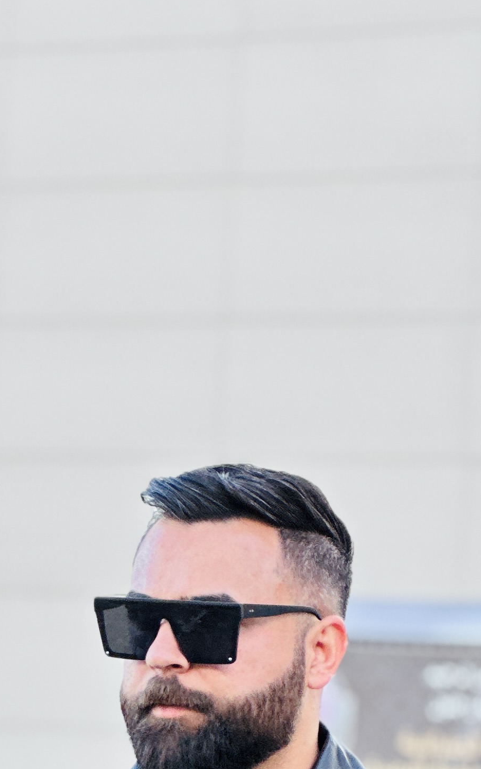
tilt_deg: -1.1
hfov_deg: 5.8
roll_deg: -3.3
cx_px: -214
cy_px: 948
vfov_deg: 9.2
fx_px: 4740
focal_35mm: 226
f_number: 2.8
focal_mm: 9
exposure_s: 1/121
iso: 100
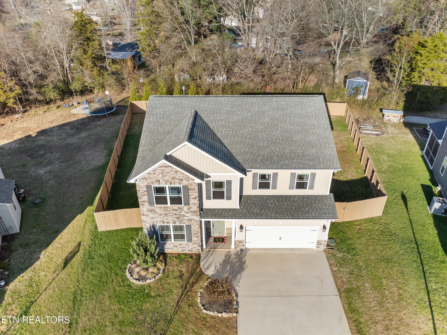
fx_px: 310
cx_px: 224
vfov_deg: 56.8
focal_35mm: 24
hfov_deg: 71.6
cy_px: 168
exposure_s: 1/80
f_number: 2.8
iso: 210
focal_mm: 12.29
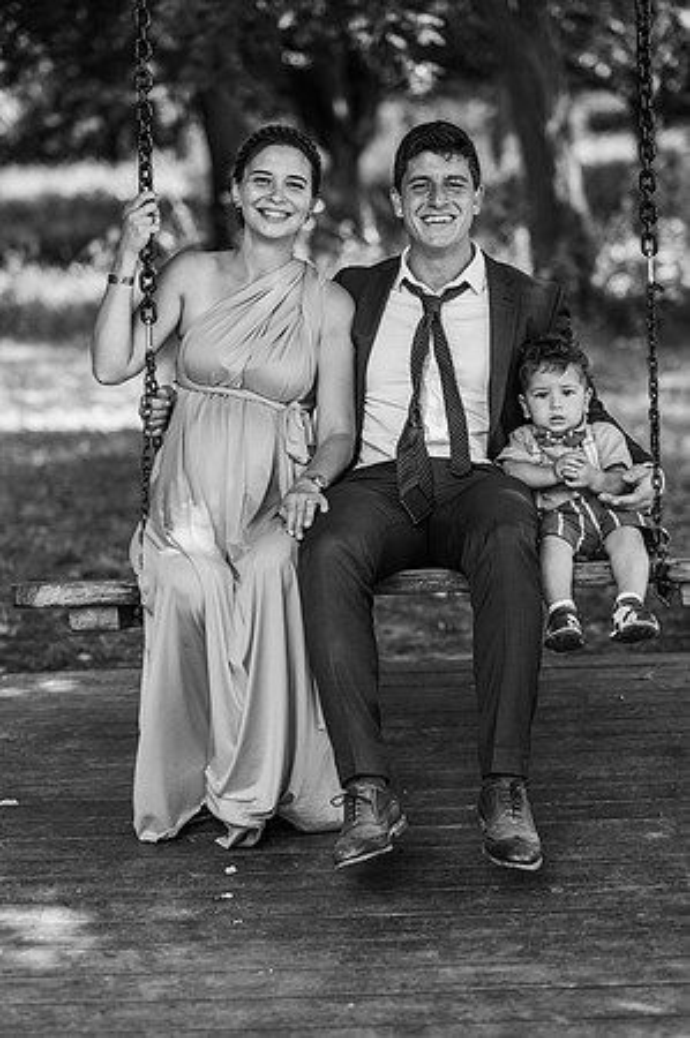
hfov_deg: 16.0
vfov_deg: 23.9
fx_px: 2449
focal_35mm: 85
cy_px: 519
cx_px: 345
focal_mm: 85
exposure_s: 1/400
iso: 100
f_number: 2.5
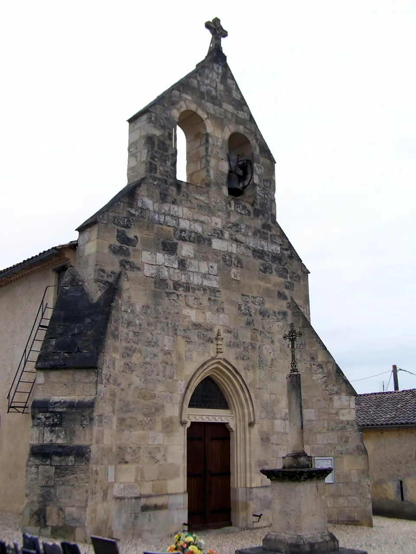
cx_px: 208
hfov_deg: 37.7
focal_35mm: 38
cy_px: 277
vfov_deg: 49.0
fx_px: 609
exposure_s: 1/800
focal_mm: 6.3
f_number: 4
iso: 80
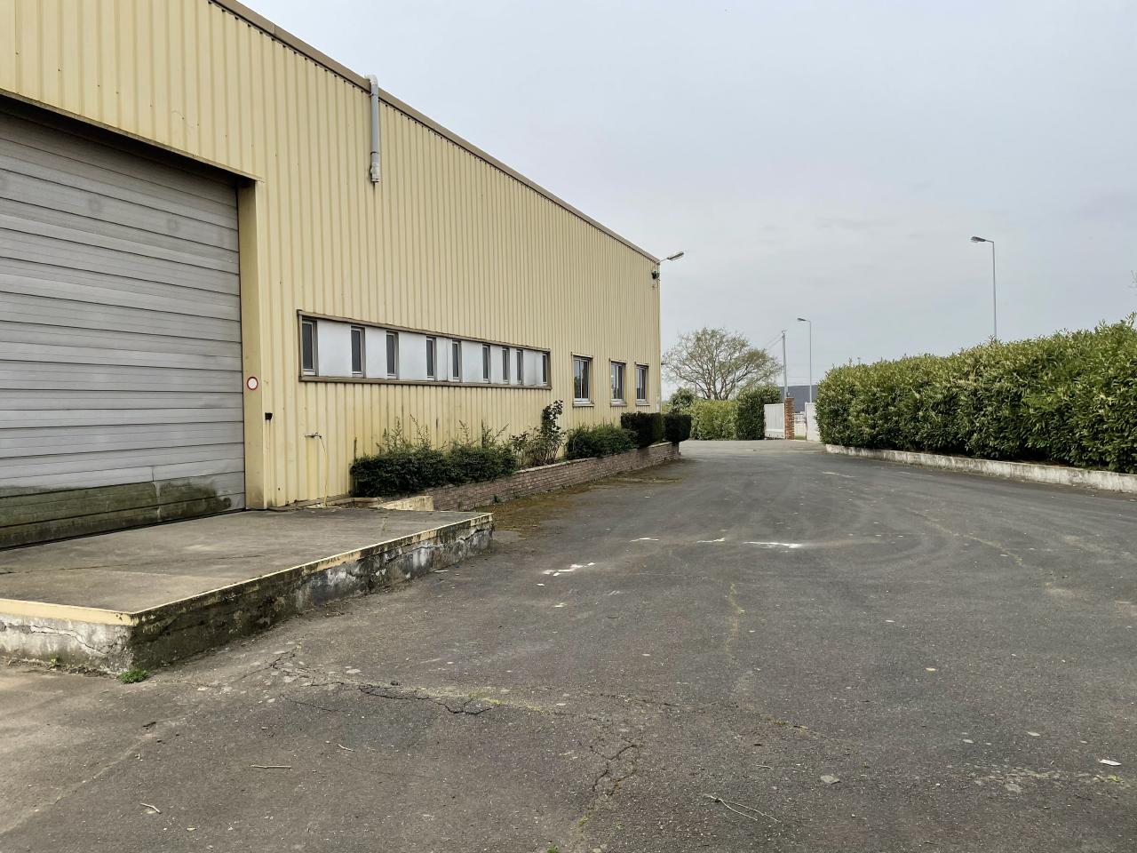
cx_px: 568
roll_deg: +1.5
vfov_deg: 53.1
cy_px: 426
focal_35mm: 26
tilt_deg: -0.3
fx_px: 854
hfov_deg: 67.3
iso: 32
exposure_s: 1/2451
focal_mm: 4.2
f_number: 1.6
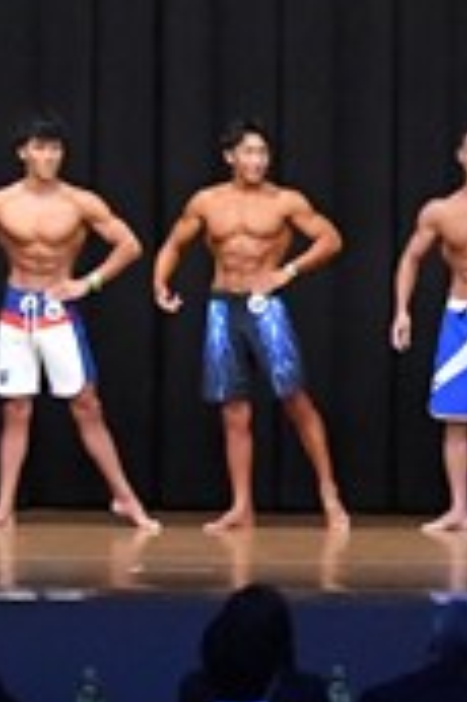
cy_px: 227
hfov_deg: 5.1
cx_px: 705
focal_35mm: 269
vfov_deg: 7.7
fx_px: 5244
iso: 8000
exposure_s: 1/400
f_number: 5.6
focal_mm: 40
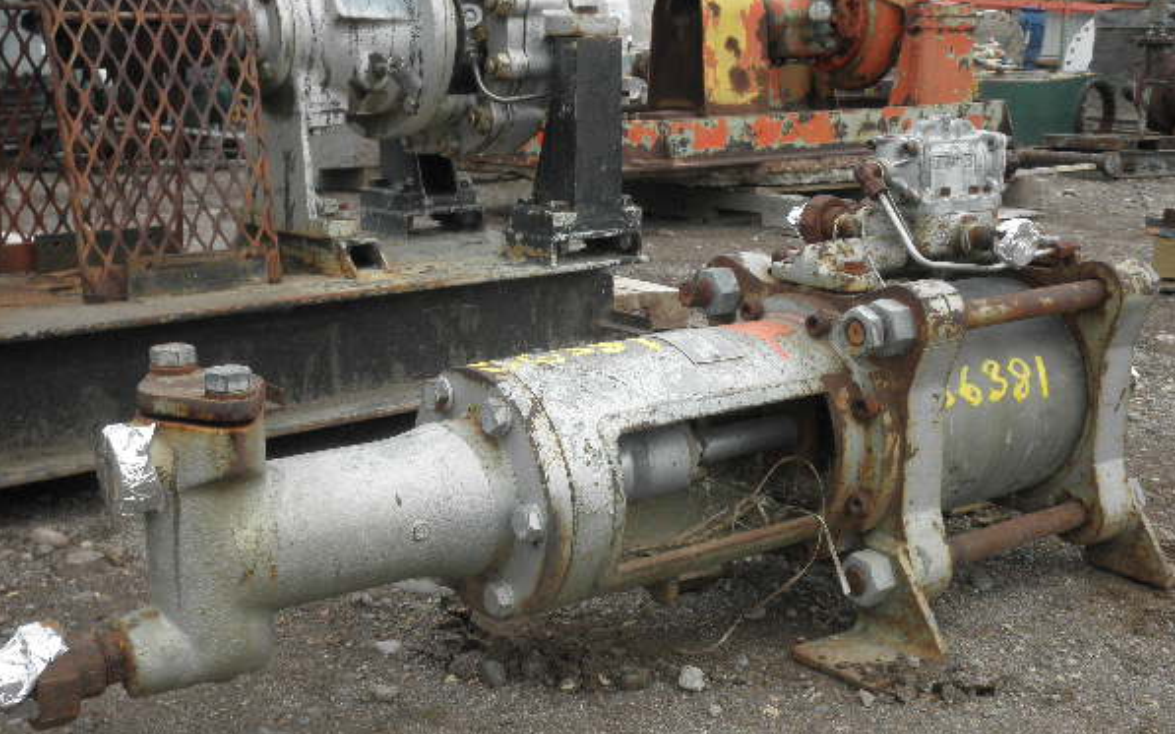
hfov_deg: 40.3
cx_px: 592
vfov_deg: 25.8
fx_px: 1601
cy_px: 419
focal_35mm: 50
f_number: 3.4
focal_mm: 7.9
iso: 64
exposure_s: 1/320
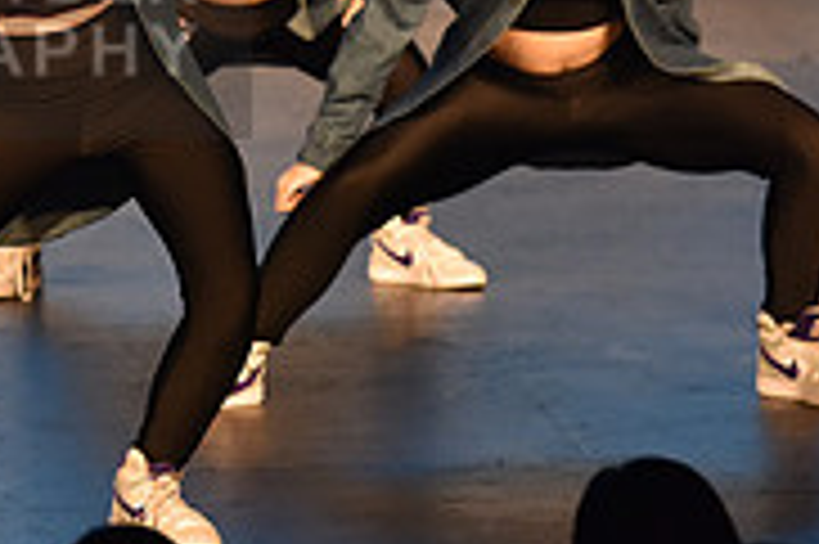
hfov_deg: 4.6
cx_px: -238
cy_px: 20
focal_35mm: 447
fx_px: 10160
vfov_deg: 3.1
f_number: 4
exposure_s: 1/320
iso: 2000
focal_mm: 140
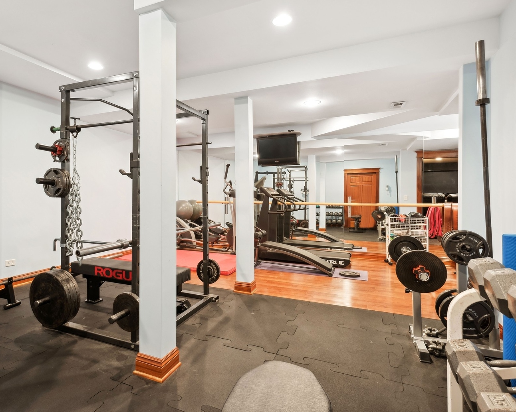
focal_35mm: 20
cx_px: 201
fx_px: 305
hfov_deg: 79.2
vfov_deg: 68.1
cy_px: 201
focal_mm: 17
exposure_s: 1/2
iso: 400
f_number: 8
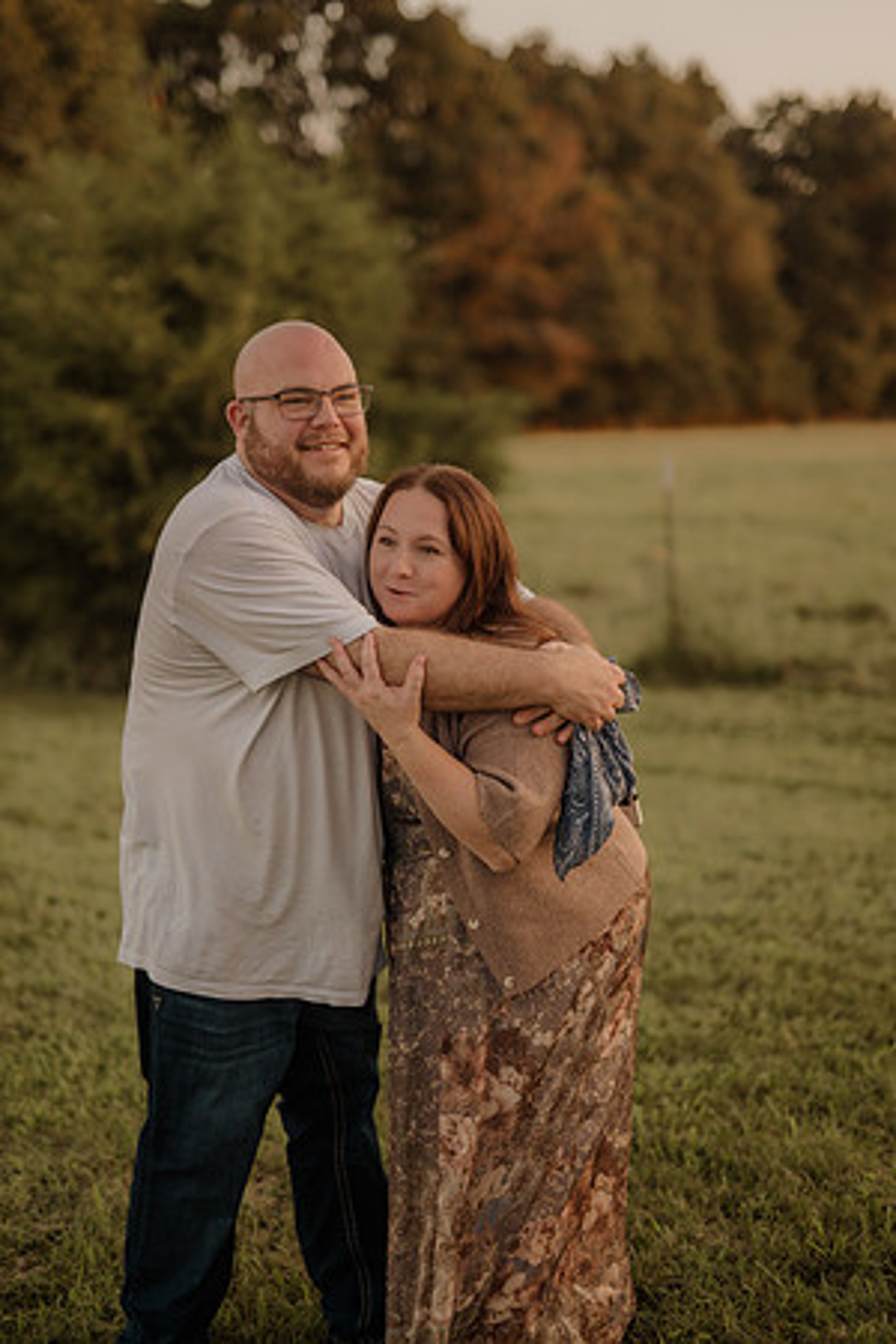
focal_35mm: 50
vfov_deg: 39.6
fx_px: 1867
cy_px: 672
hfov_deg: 27.0
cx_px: 448
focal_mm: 50
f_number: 2.8
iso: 200
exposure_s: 1/320
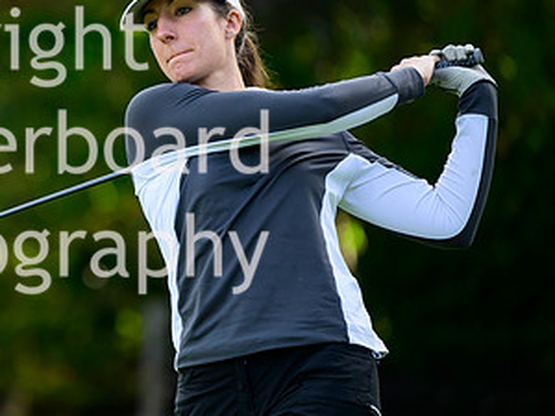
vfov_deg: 4.0
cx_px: 33
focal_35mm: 372
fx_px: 5964
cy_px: 160
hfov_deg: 5.3
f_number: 2.8
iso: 1250
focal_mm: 200
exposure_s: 1/2000
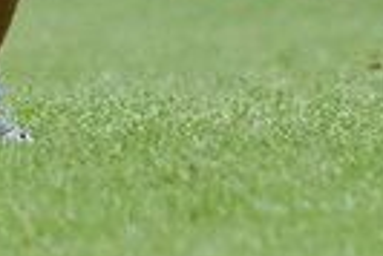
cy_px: -292
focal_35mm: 1274
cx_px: -101
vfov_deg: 1.1
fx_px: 13570
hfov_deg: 1.6
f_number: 2.8
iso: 1000
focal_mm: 195
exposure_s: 1/1000
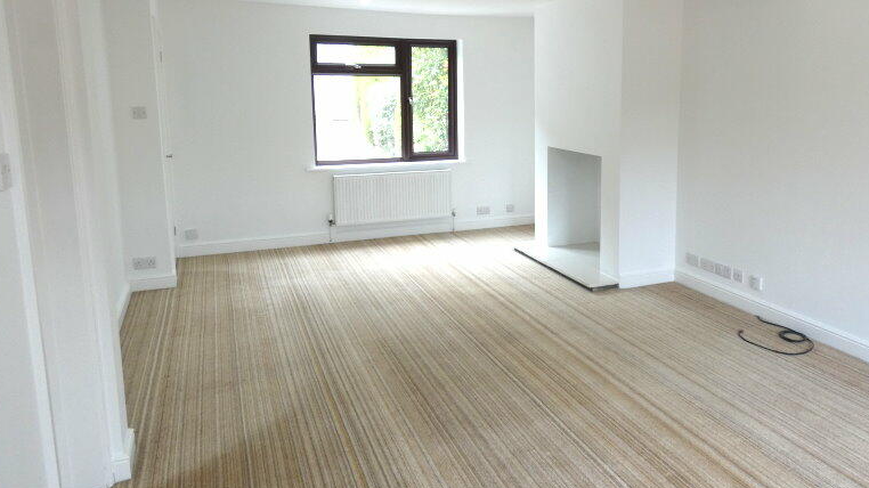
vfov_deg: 41.2
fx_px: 645
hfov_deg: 66.9
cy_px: 190
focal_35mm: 28
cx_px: 541
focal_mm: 3.6
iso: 100
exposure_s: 1/60
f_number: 2.8
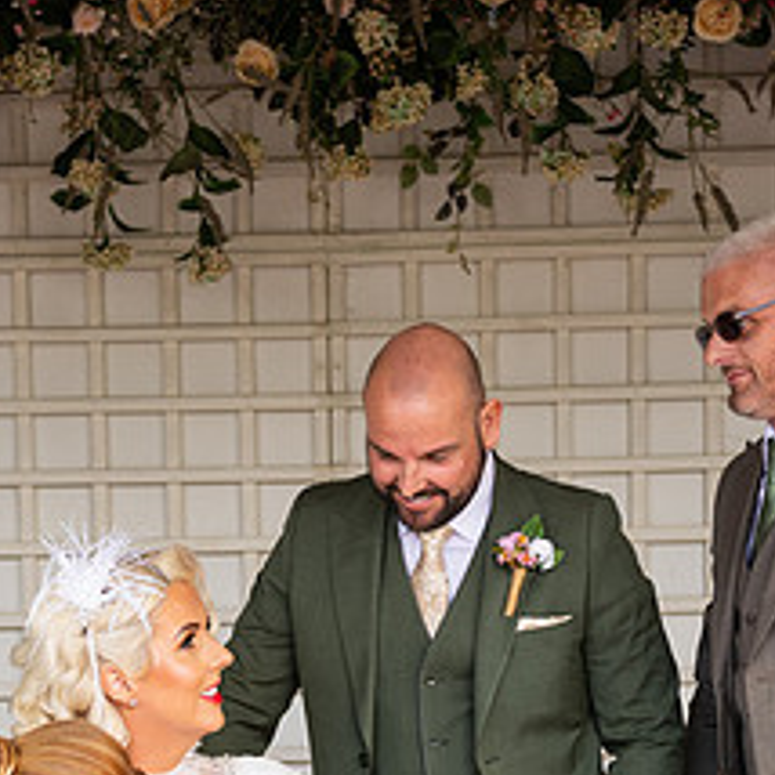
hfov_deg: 13.5
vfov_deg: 13.4
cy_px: 665
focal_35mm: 129
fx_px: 3268
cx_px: 174
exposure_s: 1/160
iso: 200
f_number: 3.5
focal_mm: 56
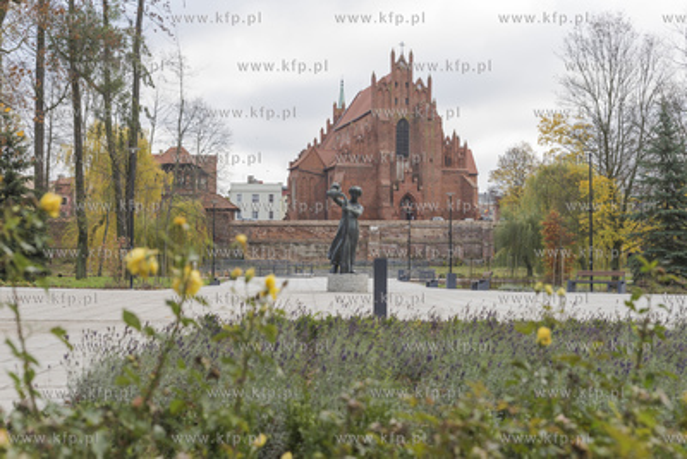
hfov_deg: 36.2
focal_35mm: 55
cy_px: 230
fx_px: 1050
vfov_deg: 24.6
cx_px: 344
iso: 400
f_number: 4.5
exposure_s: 1/500
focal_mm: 55
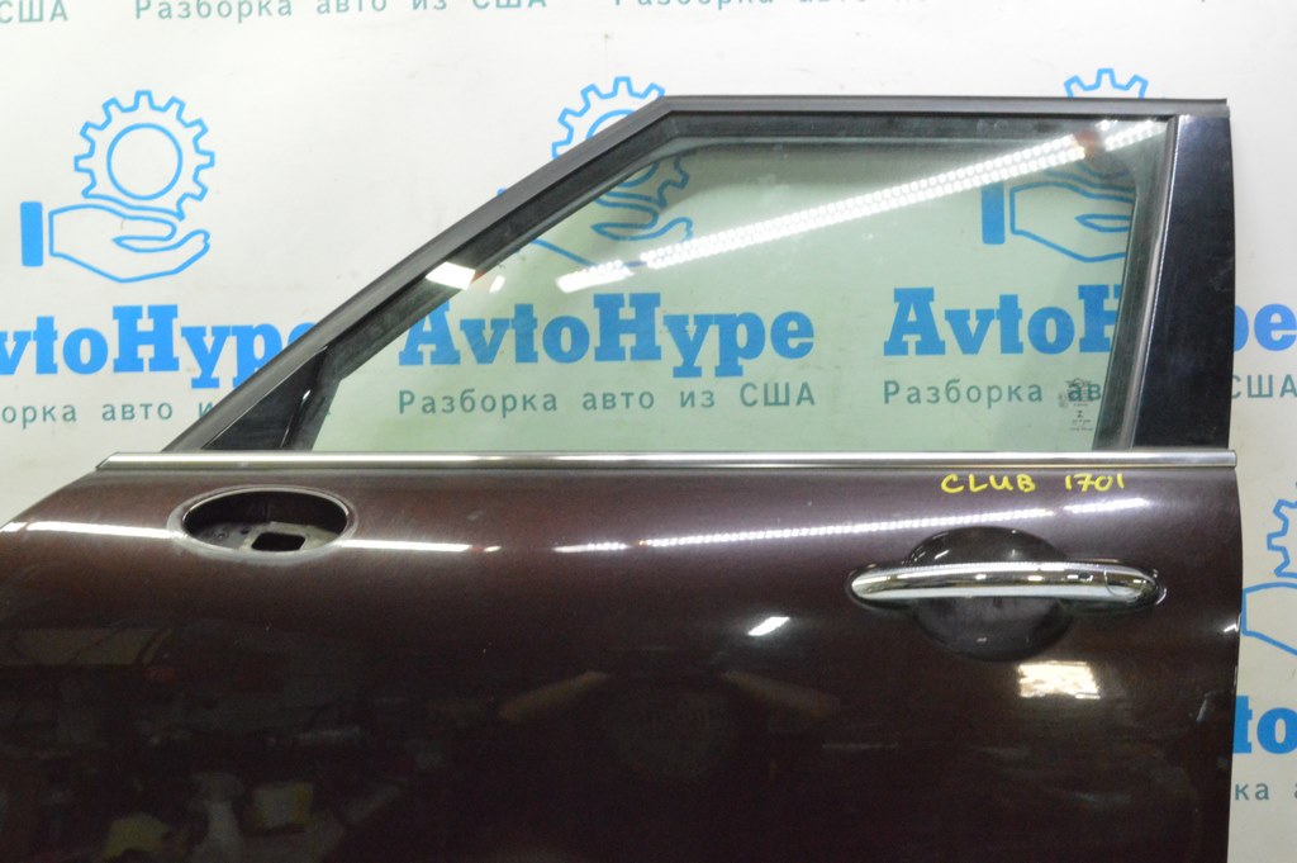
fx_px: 1242
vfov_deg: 38.3
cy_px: 432
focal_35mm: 34
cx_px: 648
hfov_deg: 55.1
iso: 6400
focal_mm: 23
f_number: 20
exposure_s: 1/20
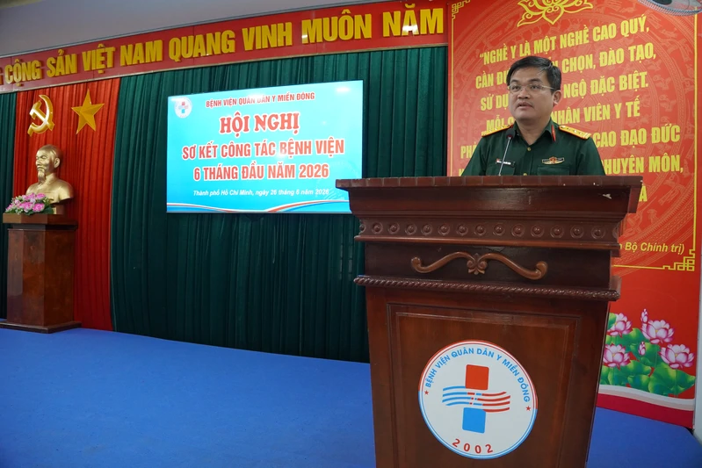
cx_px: 351
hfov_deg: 67.4
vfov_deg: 47.9
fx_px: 527
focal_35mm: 27
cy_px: 234
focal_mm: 18
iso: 2000
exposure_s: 1/160
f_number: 4
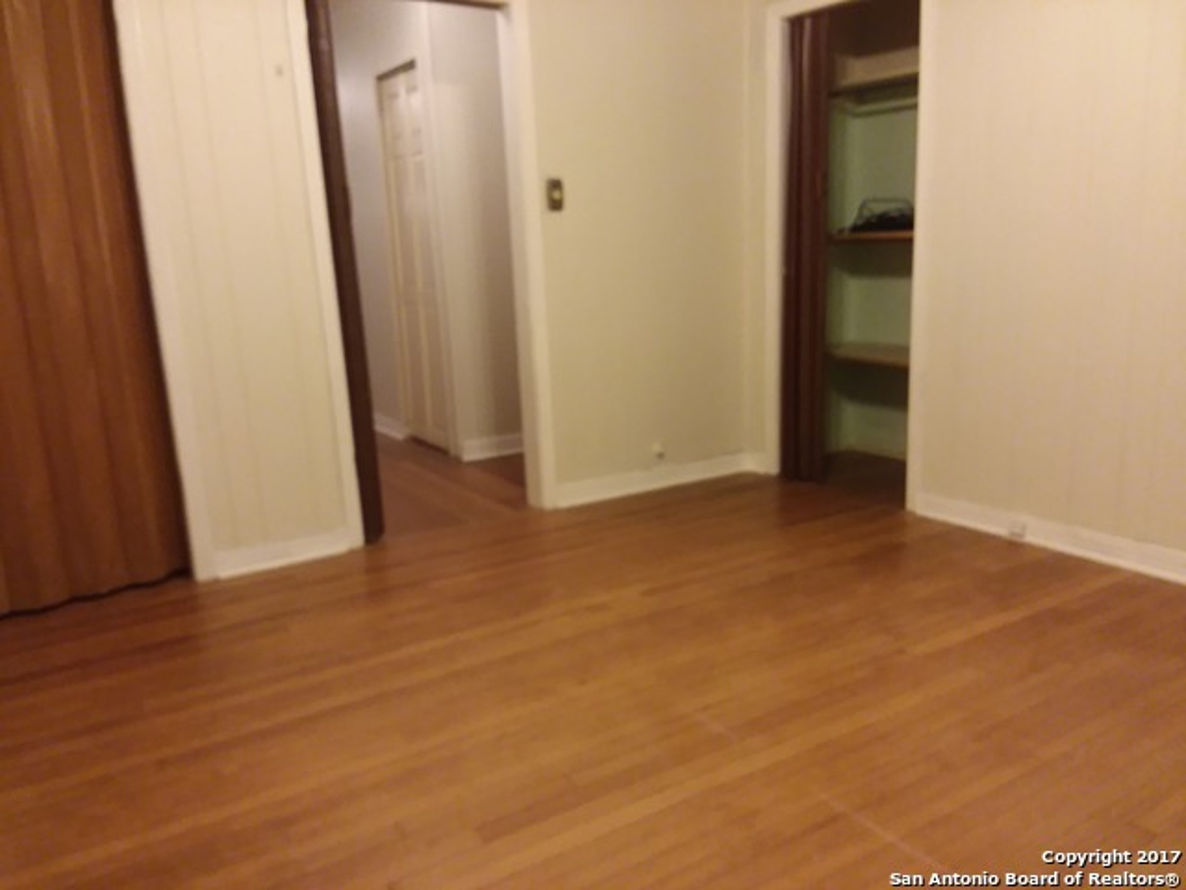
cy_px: 445
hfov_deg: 65.3
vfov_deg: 51.4
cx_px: 593
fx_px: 925
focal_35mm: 27
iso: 200
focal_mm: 2.91
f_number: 1.9
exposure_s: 1/15
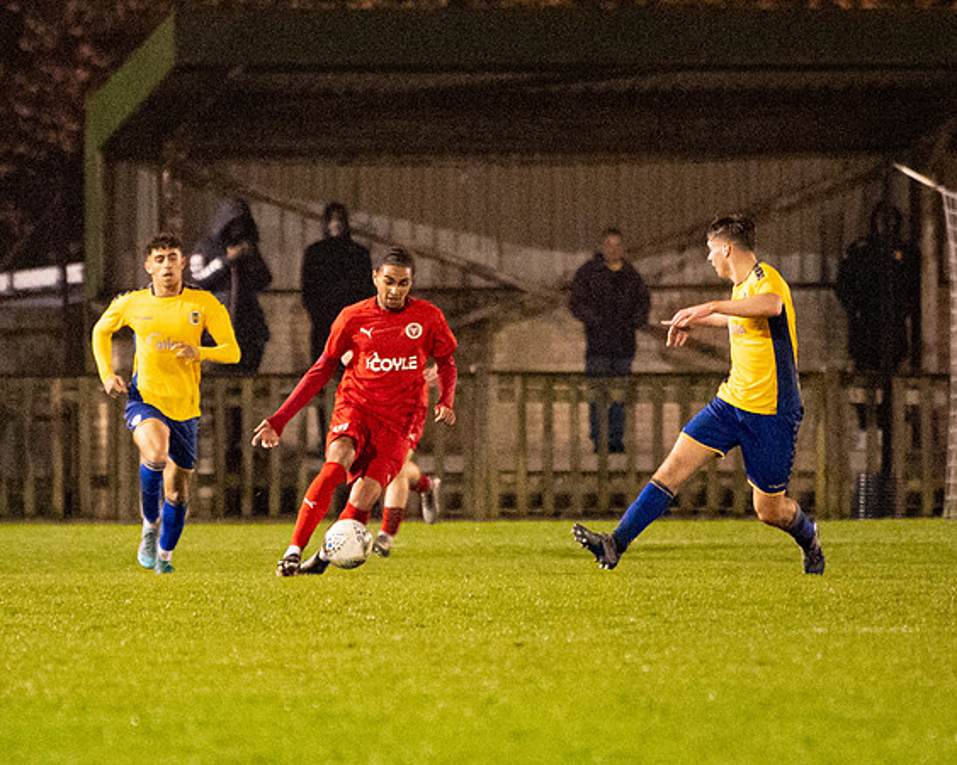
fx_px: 15233
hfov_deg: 3.6
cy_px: 526
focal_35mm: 538
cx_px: 398
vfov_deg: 2.9
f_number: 2.8
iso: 8000
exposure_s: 1/1250
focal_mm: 200
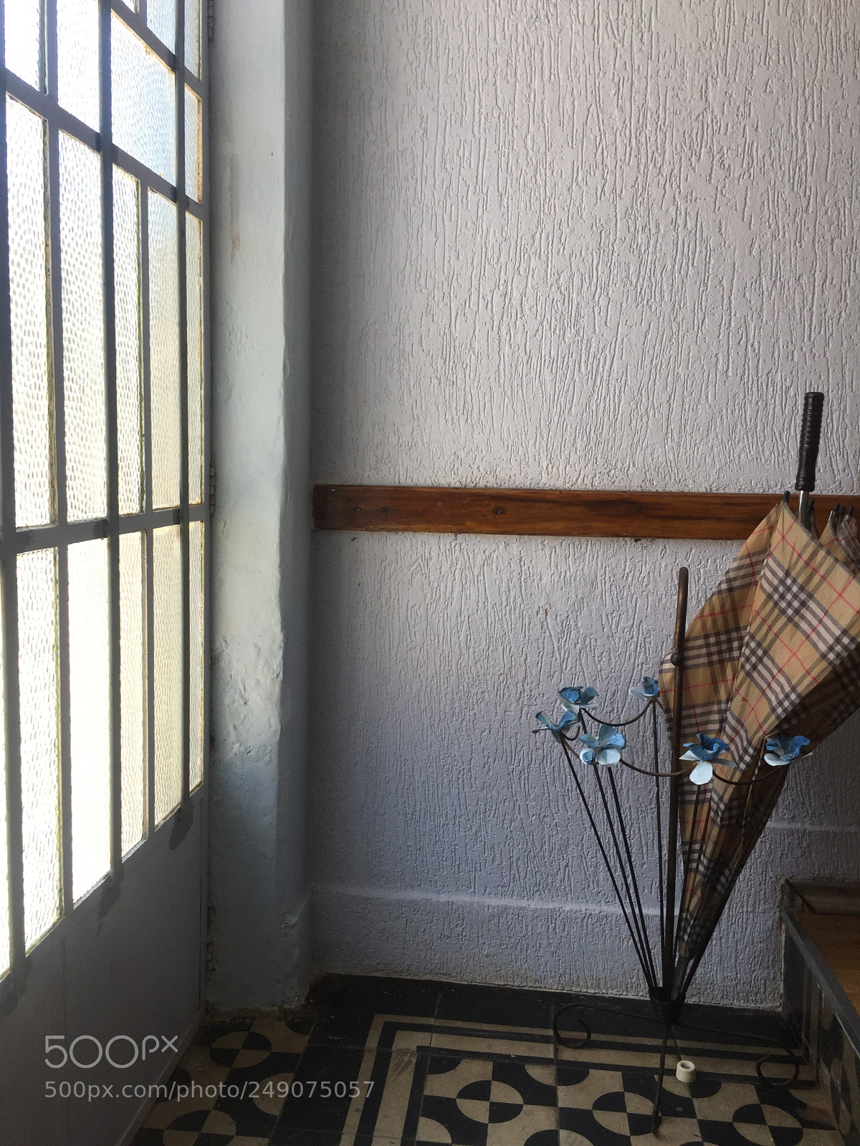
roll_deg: -1.9
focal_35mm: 29
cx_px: 430
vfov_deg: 61.7
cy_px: 573
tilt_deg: -6.1
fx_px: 961
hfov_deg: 48.2
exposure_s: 1/278
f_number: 2.2
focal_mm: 4.15
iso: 32
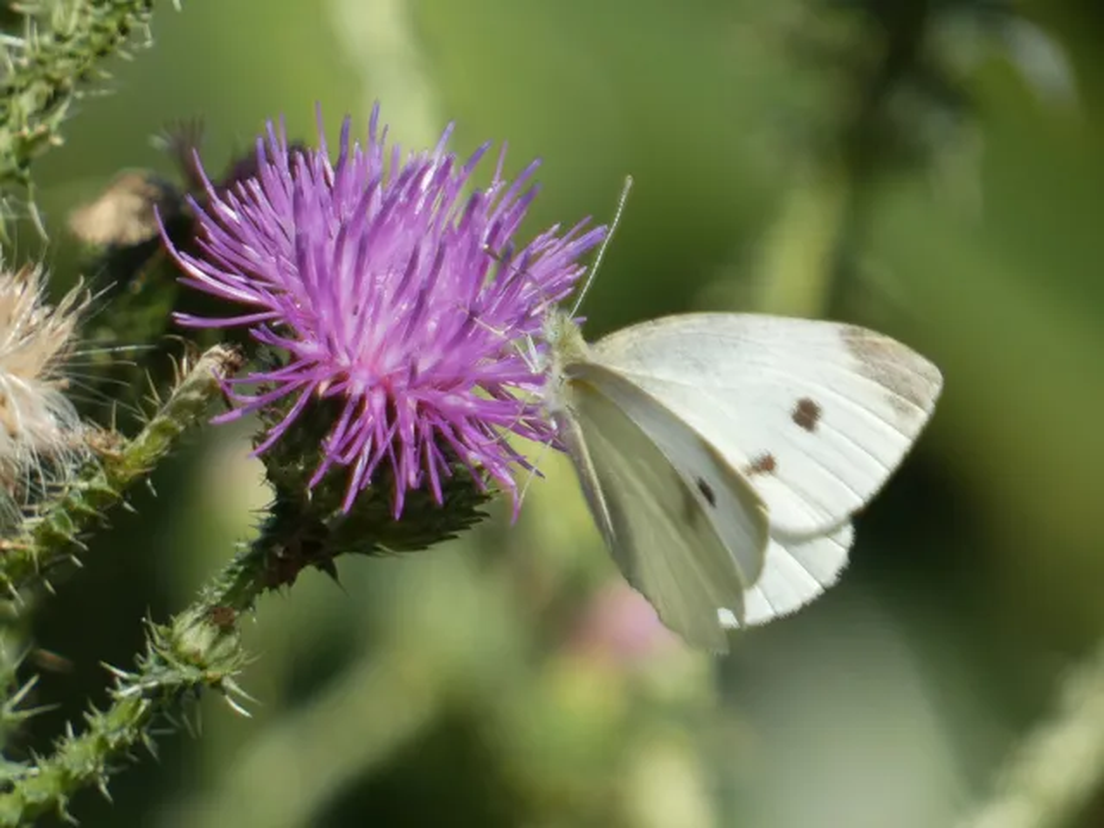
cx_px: 552
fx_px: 33806
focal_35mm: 1060
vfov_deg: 1.4
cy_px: 414
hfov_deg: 1.9
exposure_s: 1/400
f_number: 5.7
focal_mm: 189.9
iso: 80
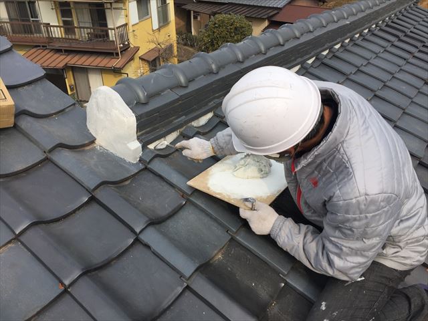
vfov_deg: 48.2
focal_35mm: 29
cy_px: 160
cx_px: 214
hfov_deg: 61.7
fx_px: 359
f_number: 2.2
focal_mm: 4.15
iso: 32
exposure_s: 1/1163
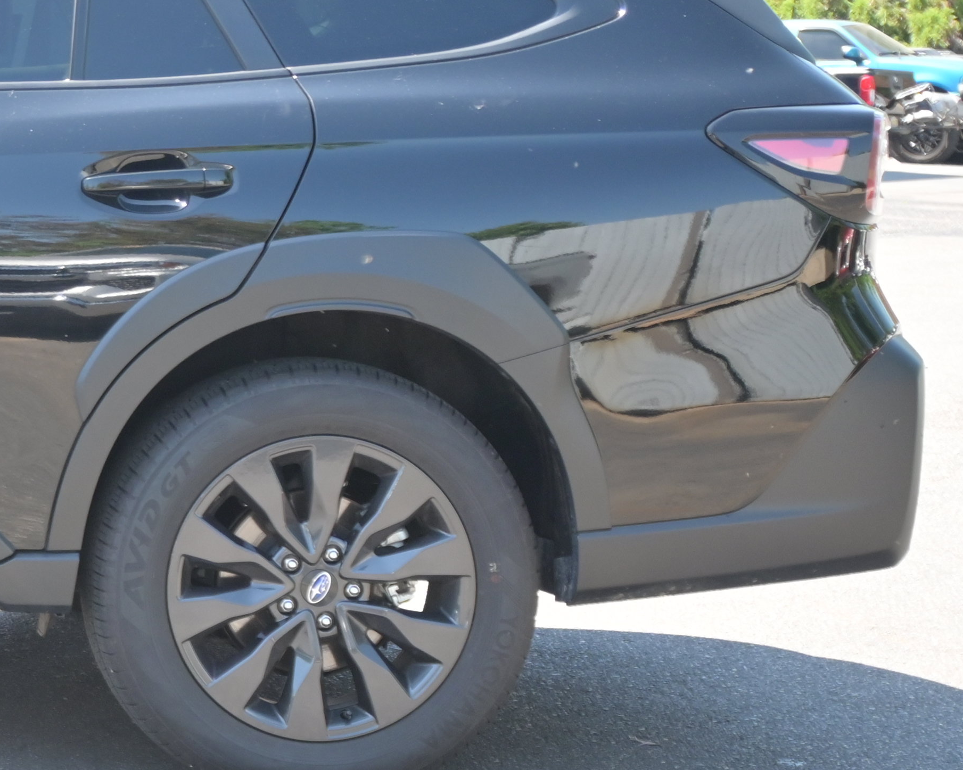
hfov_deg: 16.6
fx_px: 3026
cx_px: -454
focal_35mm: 106
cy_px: 322
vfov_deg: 14.5
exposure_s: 1/250
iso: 250
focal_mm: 24.5
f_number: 4.2
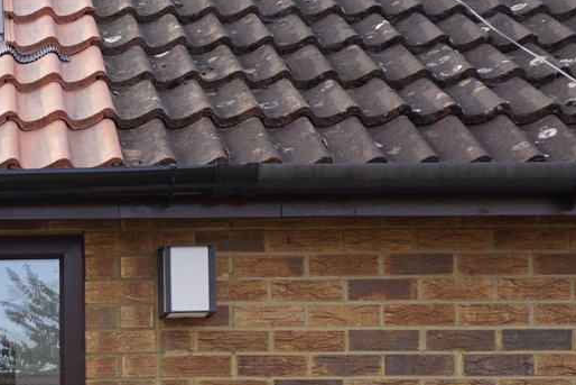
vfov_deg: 15.9
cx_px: -126
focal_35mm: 84
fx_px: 1344
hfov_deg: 22.2
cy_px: 411
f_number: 6.3
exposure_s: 1/80
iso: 100
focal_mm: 16
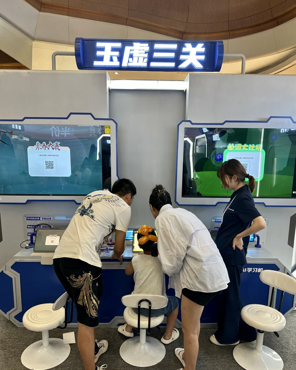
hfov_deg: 54.9
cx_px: 147
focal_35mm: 26
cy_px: 204
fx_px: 285
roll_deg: -1.1
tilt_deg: -9.9
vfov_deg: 65.9
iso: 100
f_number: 1.78
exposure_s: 1/100
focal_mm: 6.86
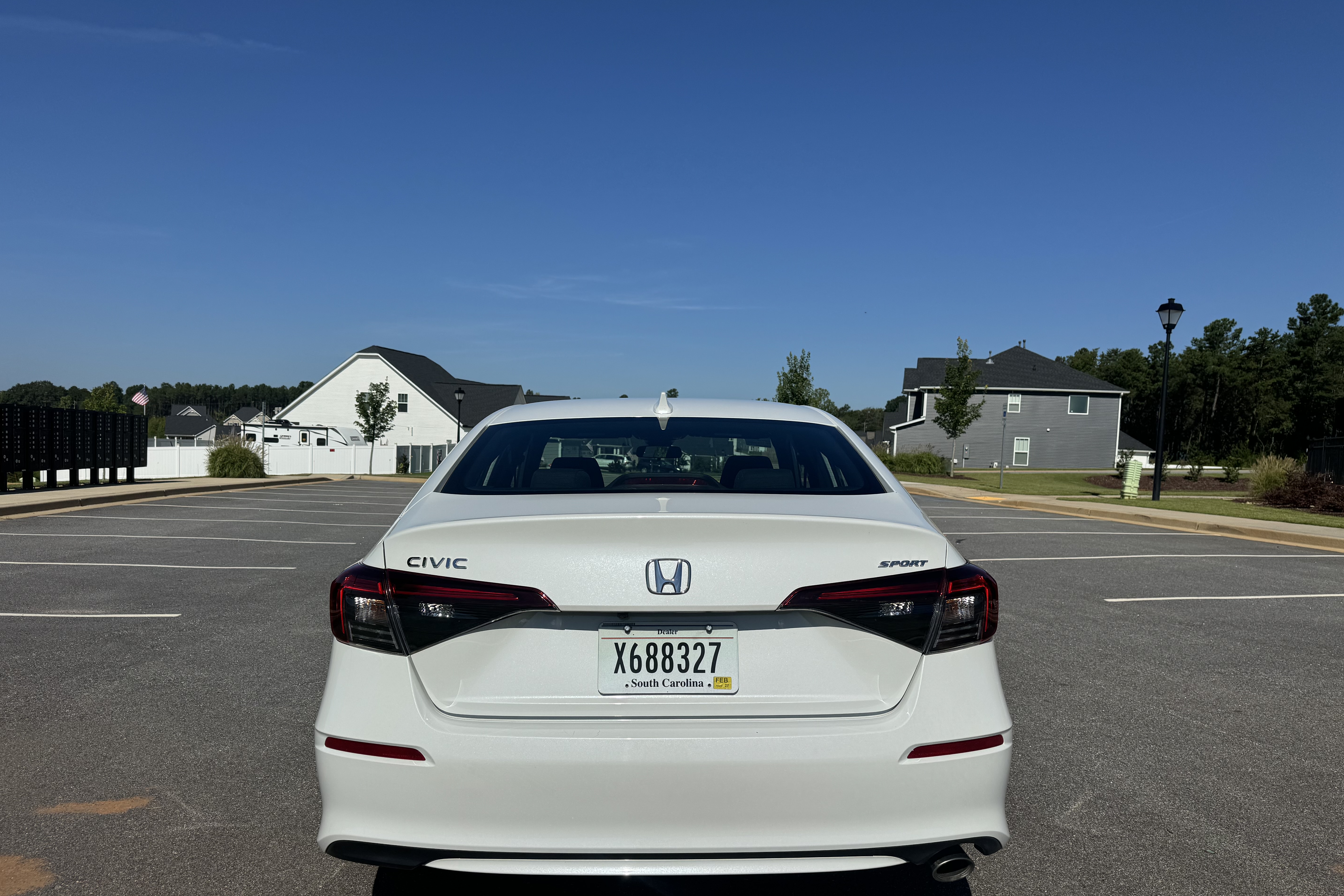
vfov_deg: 51.2
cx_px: 671
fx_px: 933
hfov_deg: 71.5
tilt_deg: -2.7
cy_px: 495
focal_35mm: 25
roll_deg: -3.2
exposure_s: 1/15152
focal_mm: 6.76
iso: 80
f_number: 1.78
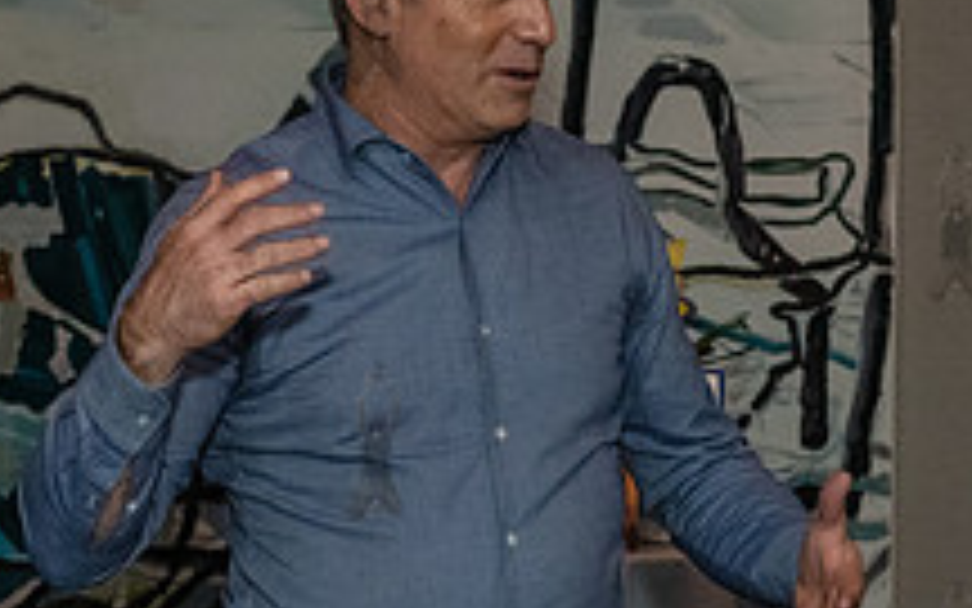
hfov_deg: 15.2
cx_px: 374
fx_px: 3629
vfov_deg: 9.6
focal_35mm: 137
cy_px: 439
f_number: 4
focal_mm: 50
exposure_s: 1/200
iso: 6400
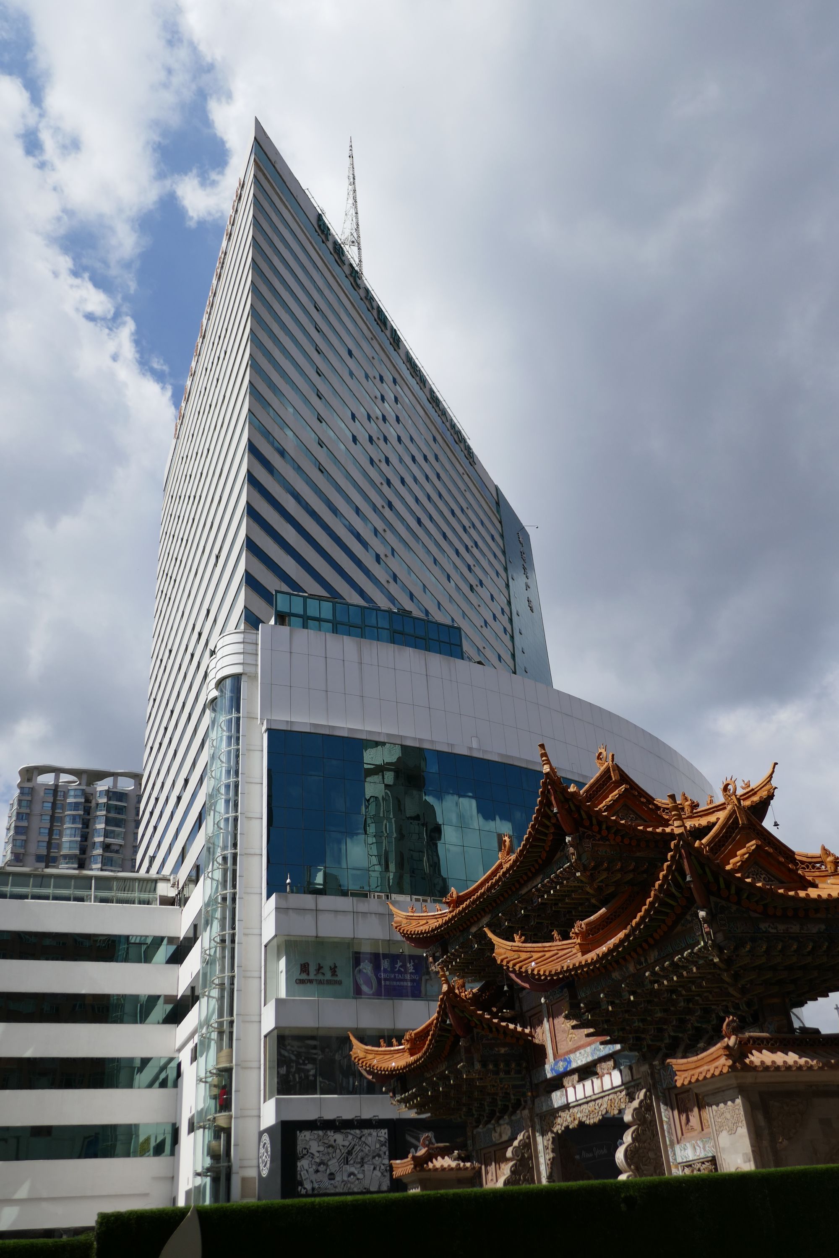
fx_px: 1049
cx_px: 420
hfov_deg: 43.6
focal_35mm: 30
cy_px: 629
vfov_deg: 61.9
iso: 125
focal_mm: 10.8
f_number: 3.1
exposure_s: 1/2500
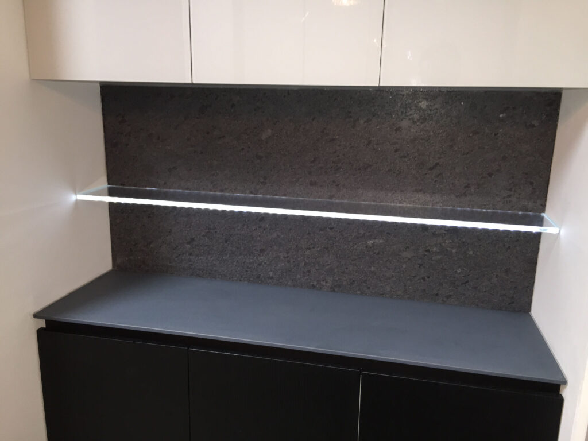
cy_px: 220
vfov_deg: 48.2
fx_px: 493
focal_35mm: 29
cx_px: 294
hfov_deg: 61.7
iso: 100
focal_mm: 4.15
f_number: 2.2
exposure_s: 1/20
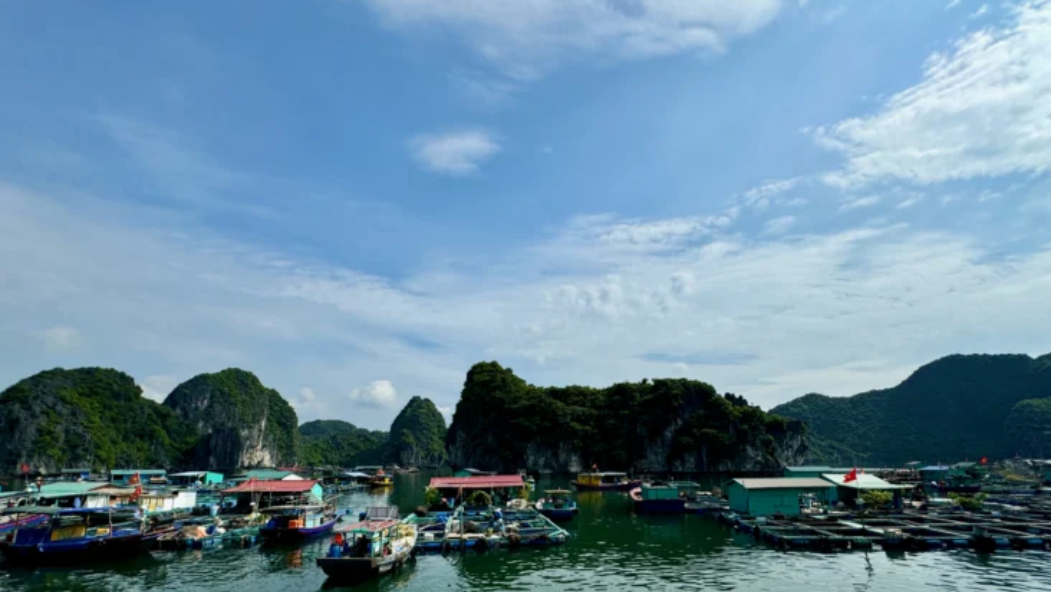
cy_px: 394
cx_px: 540
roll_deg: +0.2
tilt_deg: +8.8
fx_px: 446
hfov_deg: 99.3
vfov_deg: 65.4
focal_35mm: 16
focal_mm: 2.22
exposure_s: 1/4630
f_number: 2.2
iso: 40
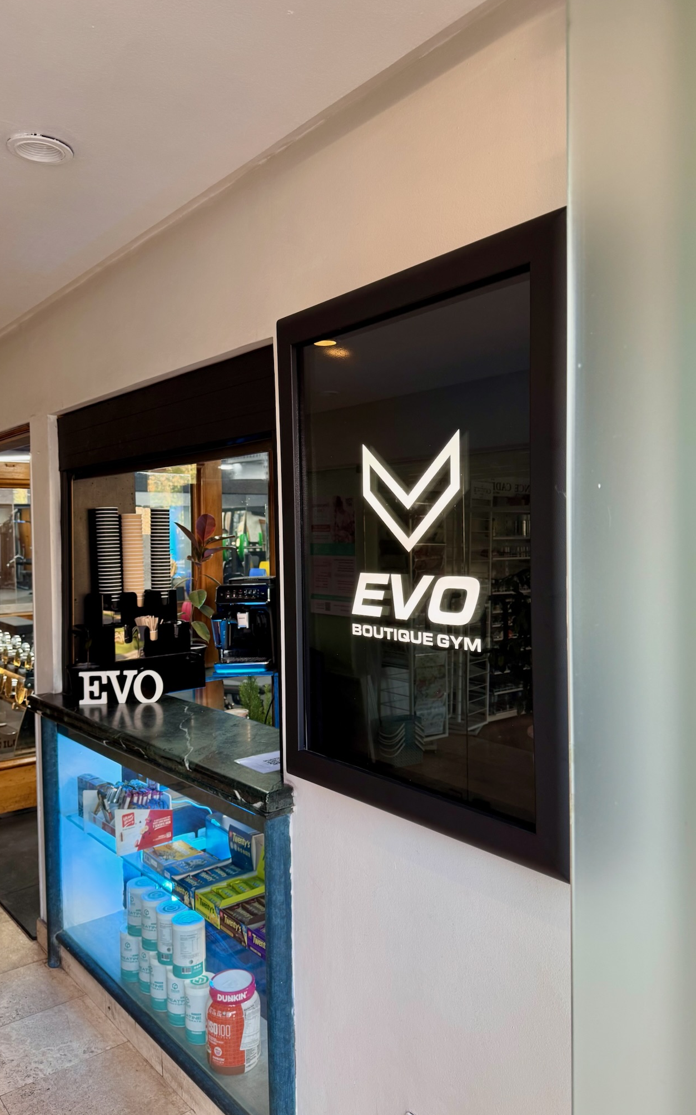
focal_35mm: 26
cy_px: 561
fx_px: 789
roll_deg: +0.5
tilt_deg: -1.8
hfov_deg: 47.6
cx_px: 341
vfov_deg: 70.4
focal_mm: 6.76
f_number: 1.78
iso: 125
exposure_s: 1/50
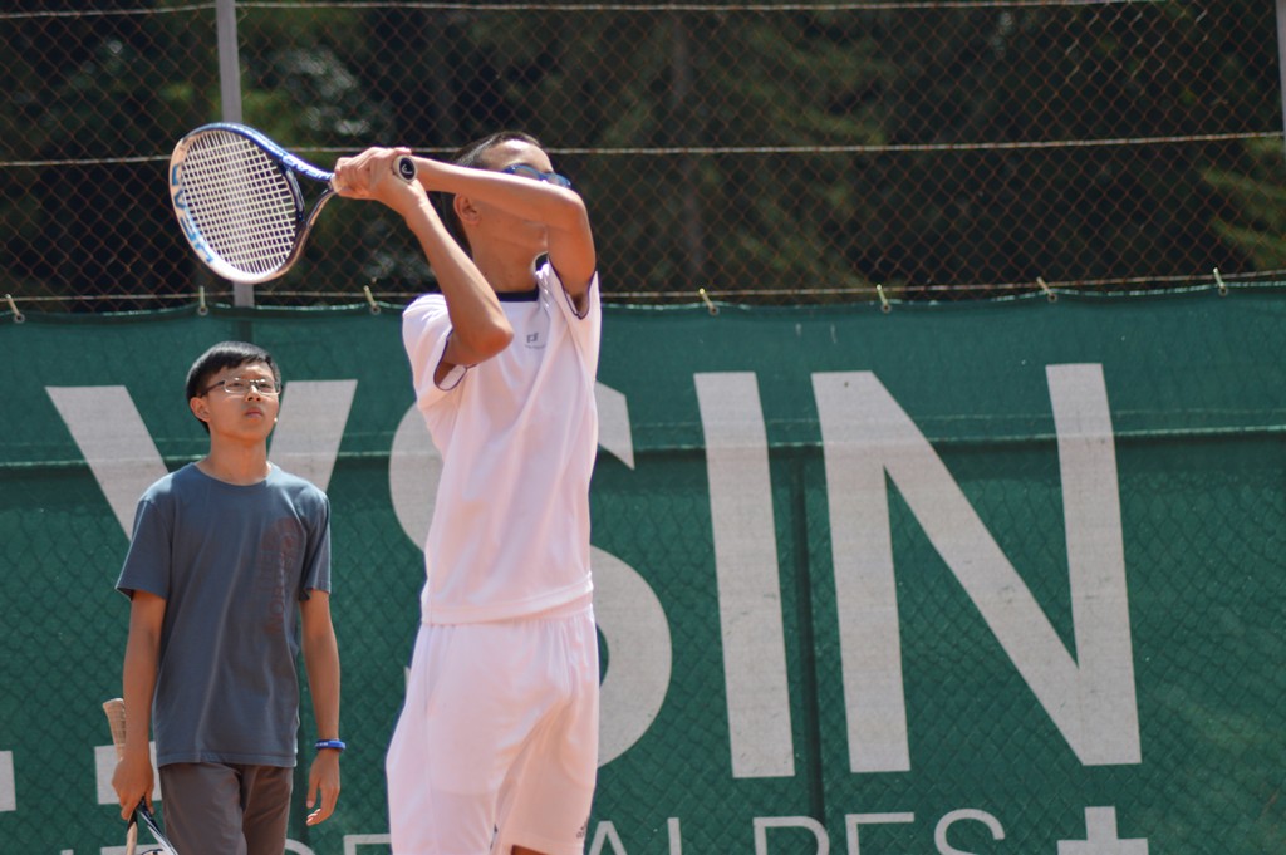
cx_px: 643
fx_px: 6425
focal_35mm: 180
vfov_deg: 7.6
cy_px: 428
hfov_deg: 11.4
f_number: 4.2
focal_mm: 120
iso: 180
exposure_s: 1/1000
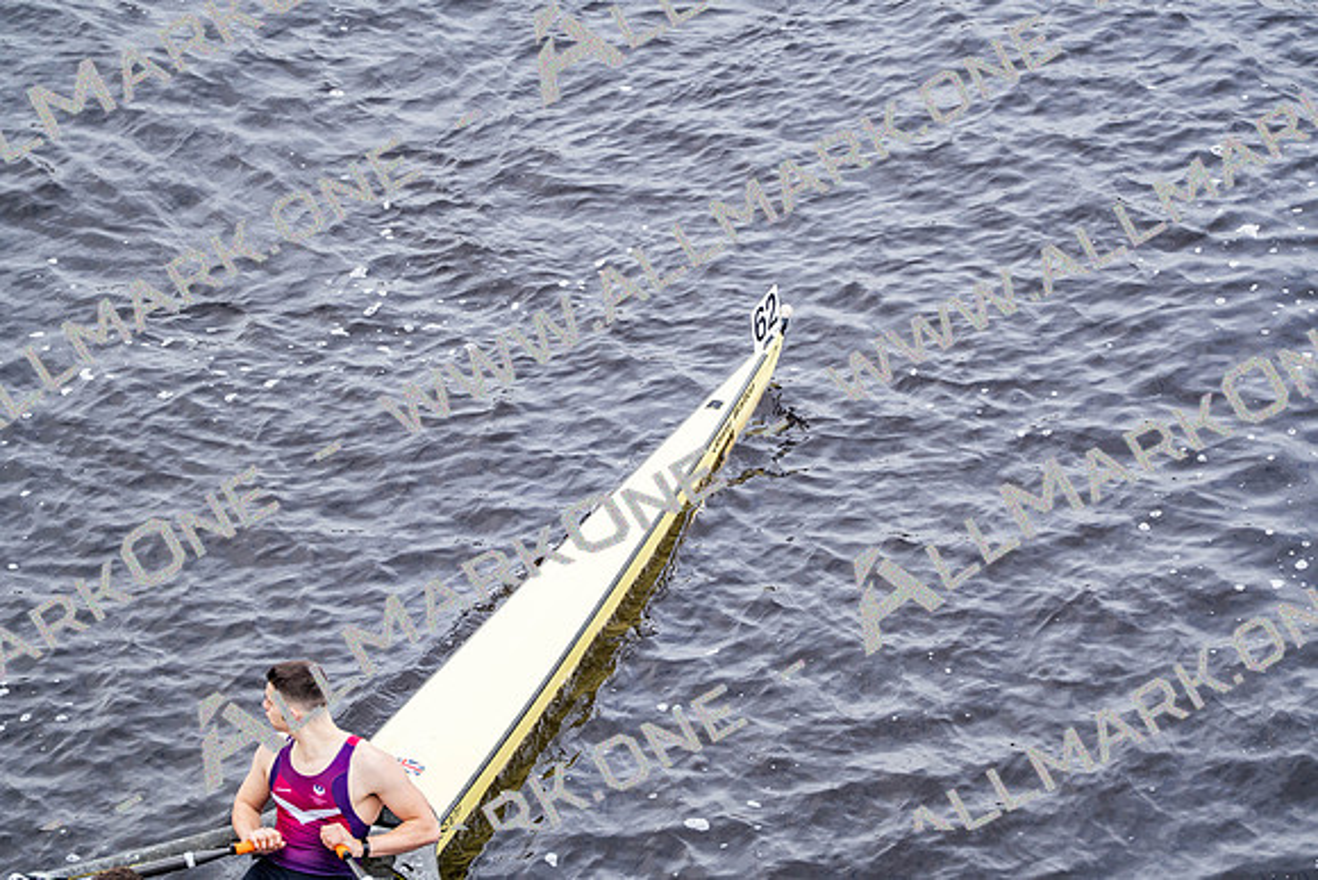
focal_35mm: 200
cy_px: 440
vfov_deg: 6.9
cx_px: 659
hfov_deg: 10.3
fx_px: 7324
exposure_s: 1/2000
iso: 640
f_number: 2.8
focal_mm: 200
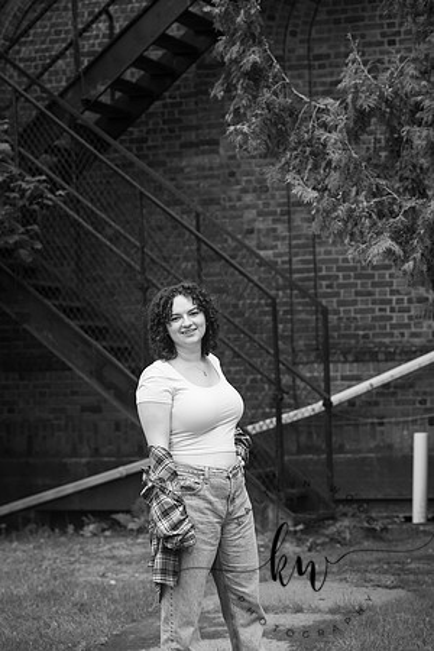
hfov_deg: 13.0
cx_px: 217
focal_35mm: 105
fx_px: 1899
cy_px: 326
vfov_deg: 19.5
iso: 320
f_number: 5
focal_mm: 105
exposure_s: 1/200
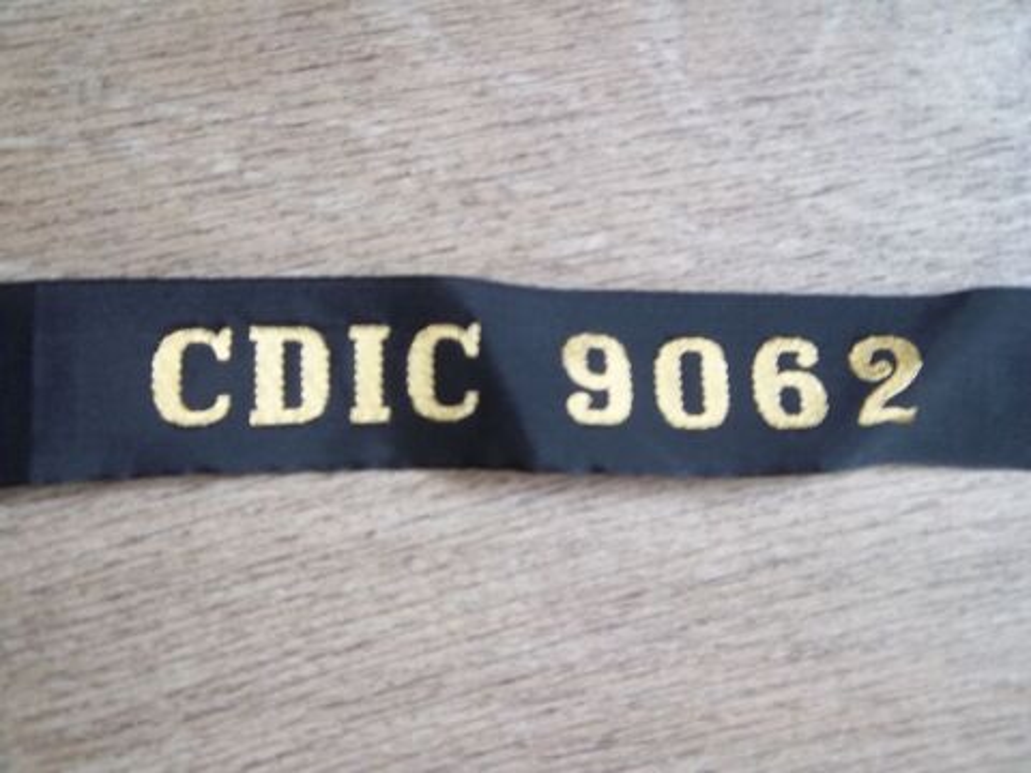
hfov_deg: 63.4
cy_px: 386
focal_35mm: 28
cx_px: 516
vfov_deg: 49.7
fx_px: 834
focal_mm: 5.05
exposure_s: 1/30
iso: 130
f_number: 3.5
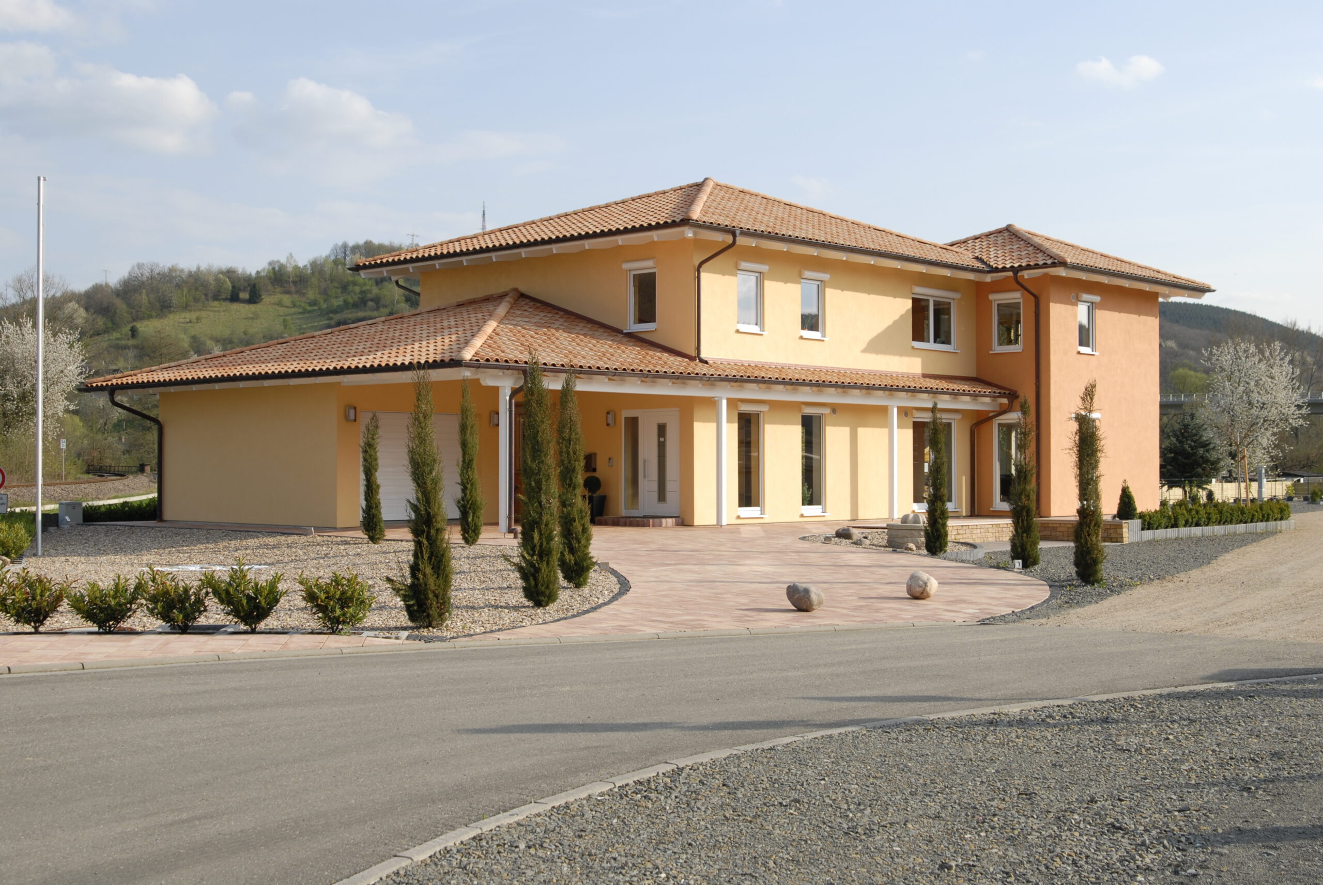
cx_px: 662
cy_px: 442
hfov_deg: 46.3
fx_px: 1545
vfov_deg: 32.0
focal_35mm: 42
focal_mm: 28
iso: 125
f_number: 7.1
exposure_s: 1/180
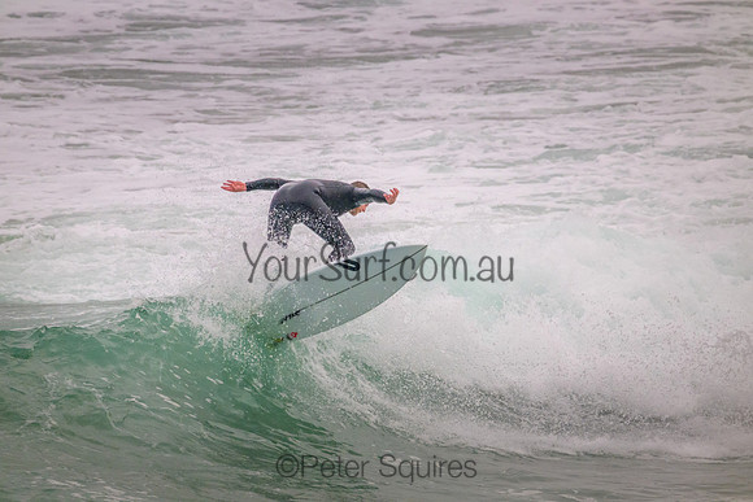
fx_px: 16736
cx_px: 376
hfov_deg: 2.6
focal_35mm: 800
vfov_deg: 1.7
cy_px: 251
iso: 2800
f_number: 11
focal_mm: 800
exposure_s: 1/1250
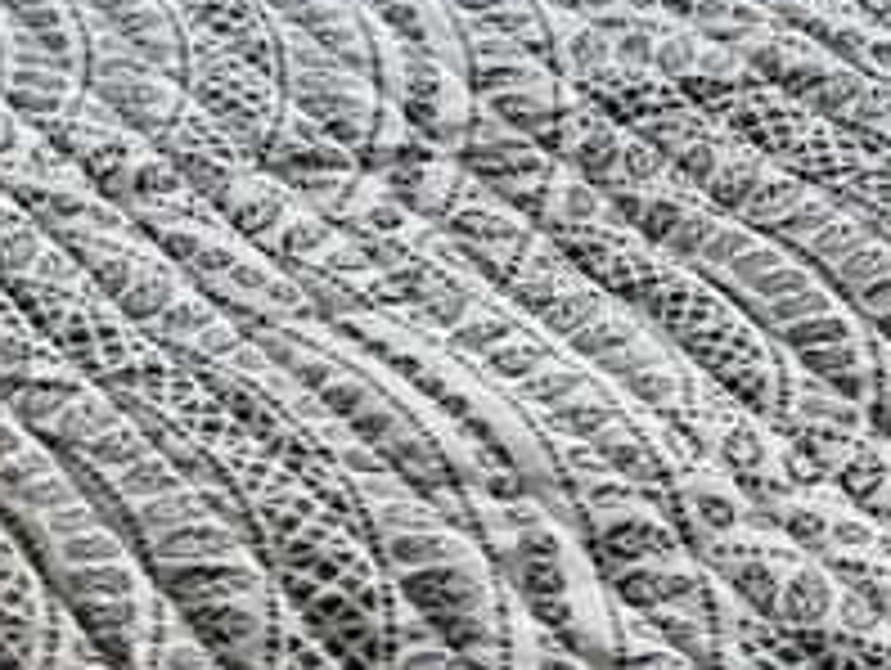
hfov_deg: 10.4
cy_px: -1668
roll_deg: +0.0
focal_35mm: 189
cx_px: 590
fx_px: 4871
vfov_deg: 6.7
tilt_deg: -9.3
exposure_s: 1/326
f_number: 1.5
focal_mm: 5.7
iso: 50
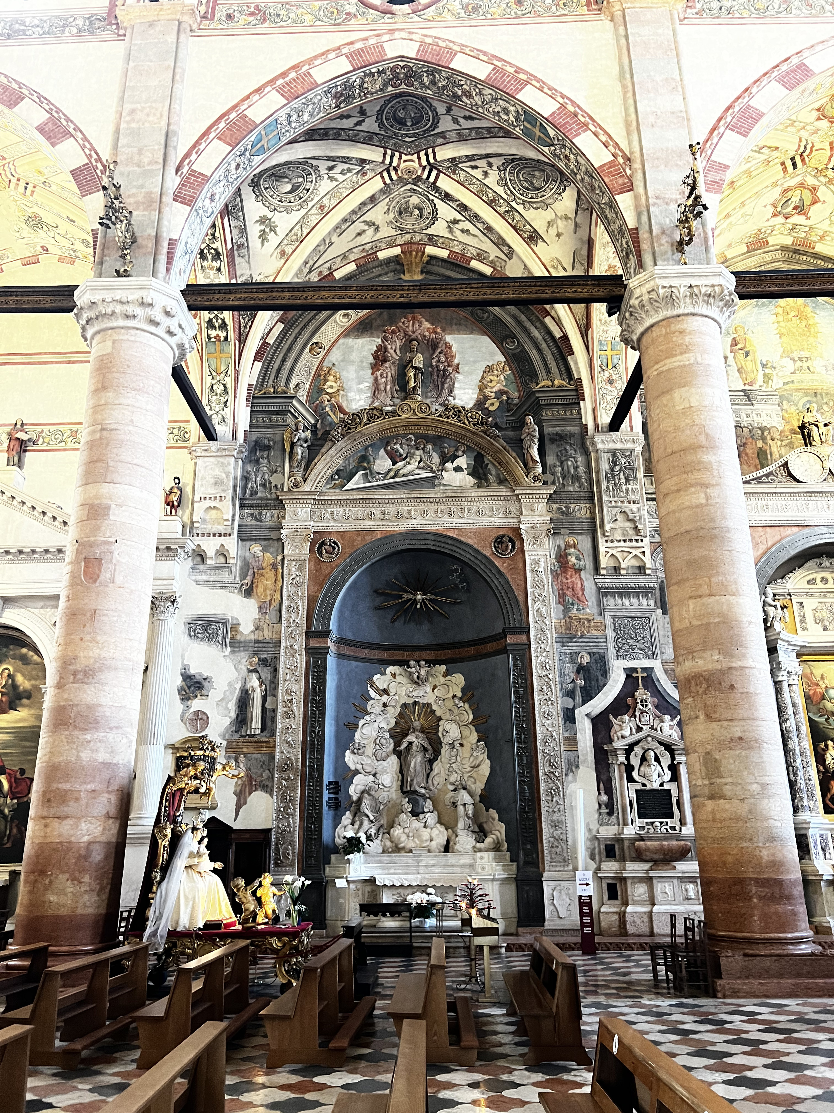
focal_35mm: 26
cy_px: 556
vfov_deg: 67.3
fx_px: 835
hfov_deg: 53.1
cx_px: 417
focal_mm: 5.7
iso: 640
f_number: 1.5
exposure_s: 1/33
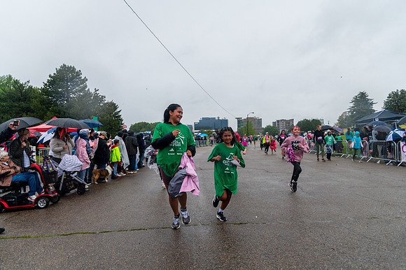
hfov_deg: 73.8
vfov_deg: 53.1
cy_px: 135
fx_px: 271
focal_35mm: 24
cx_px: 203
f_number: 4
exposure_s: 1/3200
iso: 1600
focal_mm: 24
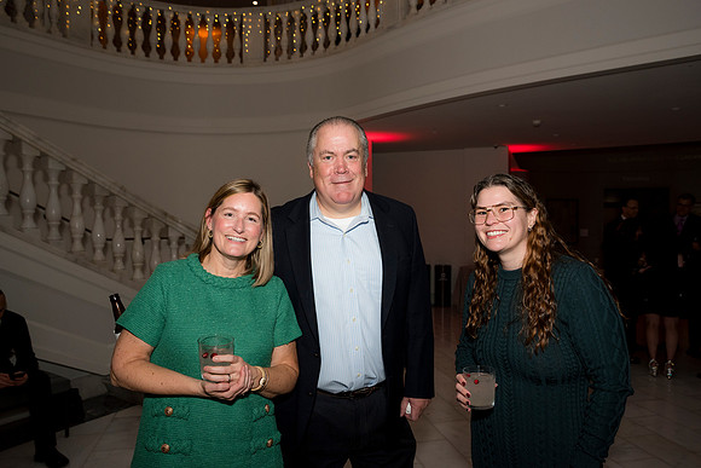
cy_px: 234
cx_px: 350
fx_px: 517
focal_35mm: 27
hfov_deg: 68.3
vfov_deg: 48.7
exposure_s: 1/125
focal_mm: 26
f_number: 5
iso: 800
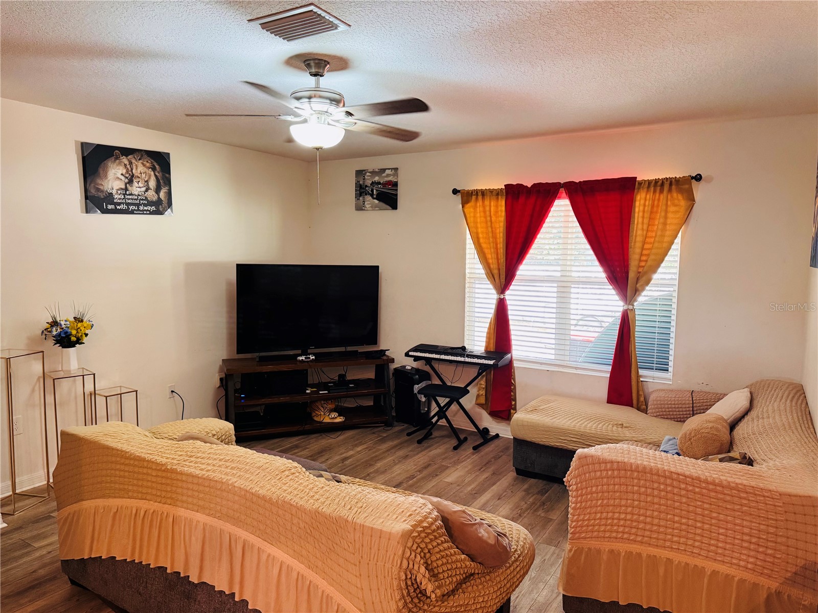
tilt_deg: -6.2
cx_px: 409
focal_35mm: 24
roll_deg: -0.8
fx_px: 567
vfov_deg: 56.8
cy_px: 306
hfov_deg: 71.6
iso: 320
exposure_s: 1/60
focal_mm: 6.76
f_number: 1.78
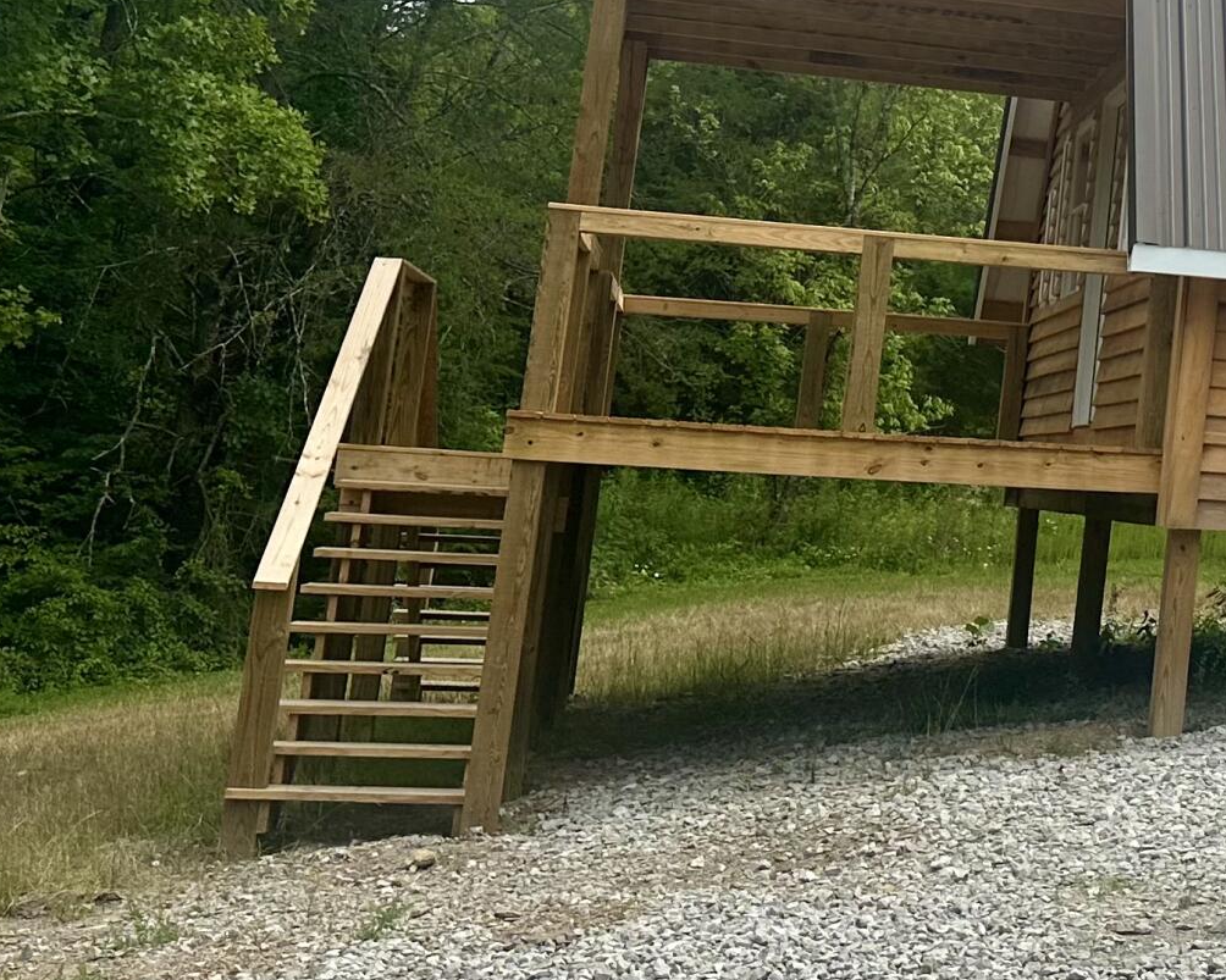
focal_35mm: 70
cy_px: 38
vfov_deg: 21.2
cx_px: 1522
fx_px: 2540
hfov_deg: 24.3
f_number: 1.78
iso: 80
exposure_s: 1/5525
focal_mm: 6.86
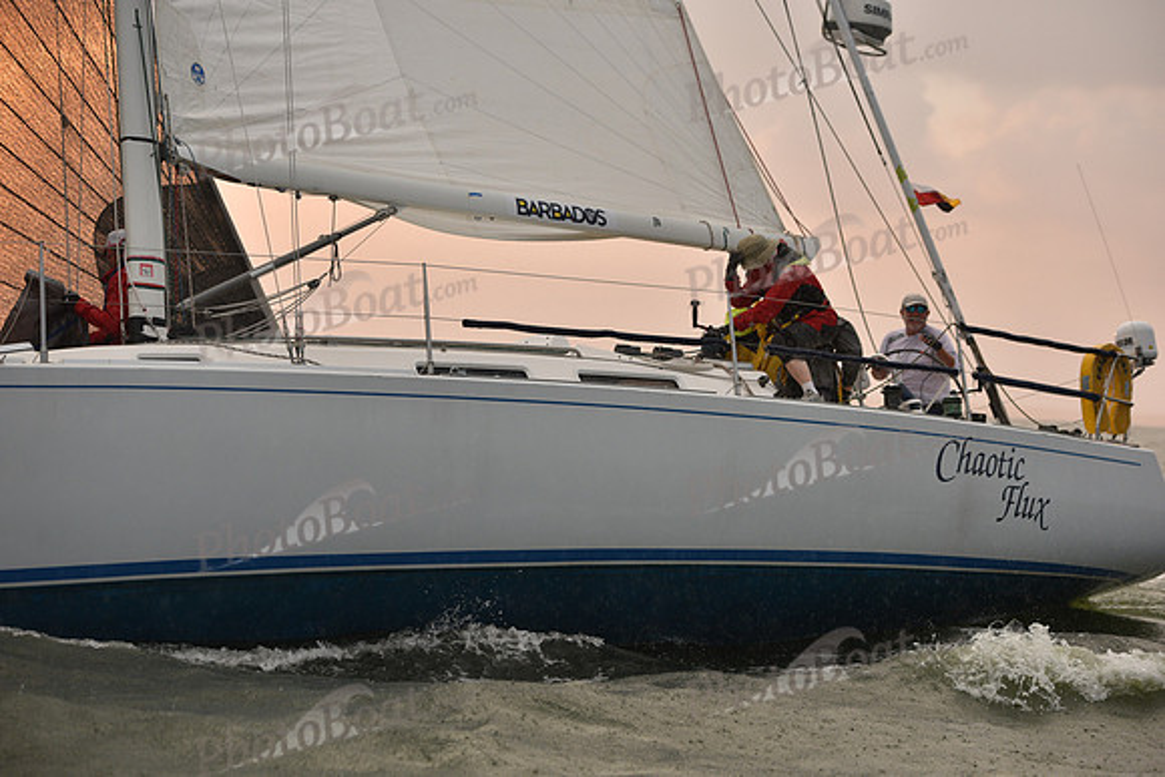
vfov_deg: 13.4
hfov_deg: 20.0
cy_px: 388
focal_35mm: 102
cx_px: 582
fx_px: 3301
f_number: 4
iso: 400
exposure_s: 1/500
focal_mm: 102
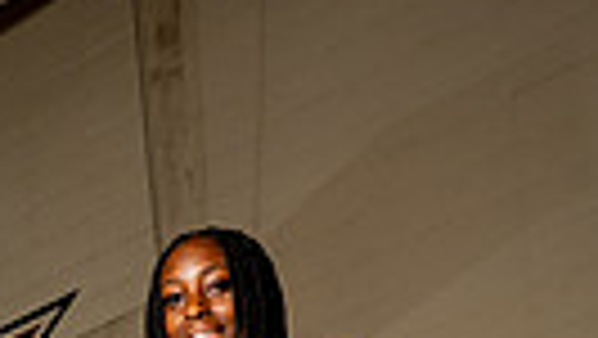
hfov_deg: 16.2
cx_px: -67
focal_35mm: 128
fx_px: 2031
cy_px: 987
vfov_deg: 8.2
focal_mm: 24
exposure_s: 1/250
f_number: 6.3
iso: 400
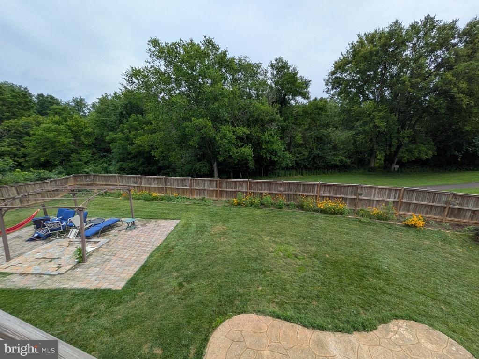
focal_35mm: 14
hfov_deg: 102.1
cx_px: 240
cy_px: 180
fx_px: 194
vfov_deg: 85.7
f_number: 2.2
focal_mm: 1.83
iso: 50
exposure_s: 1/1658
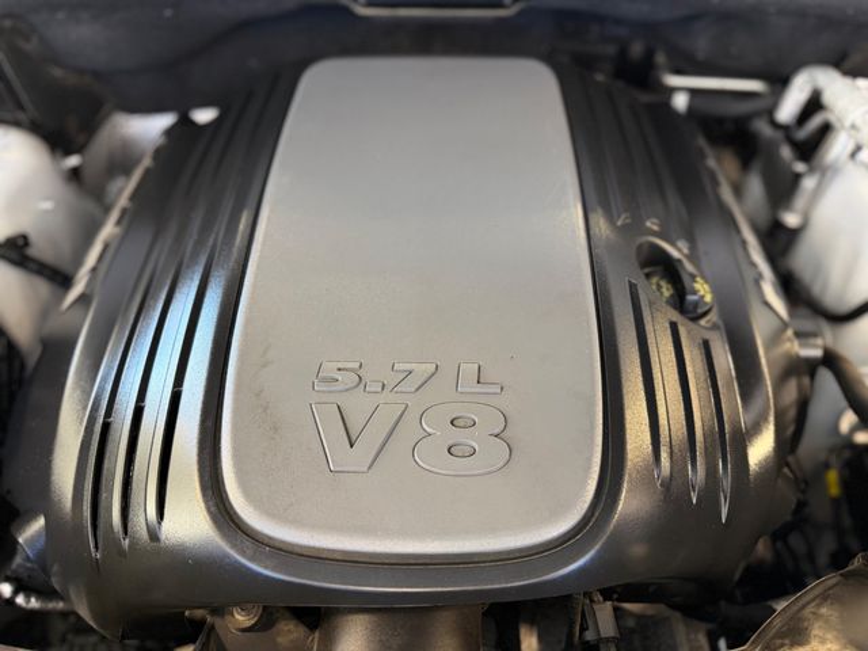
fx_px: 602
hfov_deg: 71.6
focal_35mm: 24
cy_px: 326
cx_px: 434
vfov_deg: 56.8
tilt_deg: -50.6
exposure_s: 1/60
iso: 320
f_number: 1.78
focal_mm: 6.76
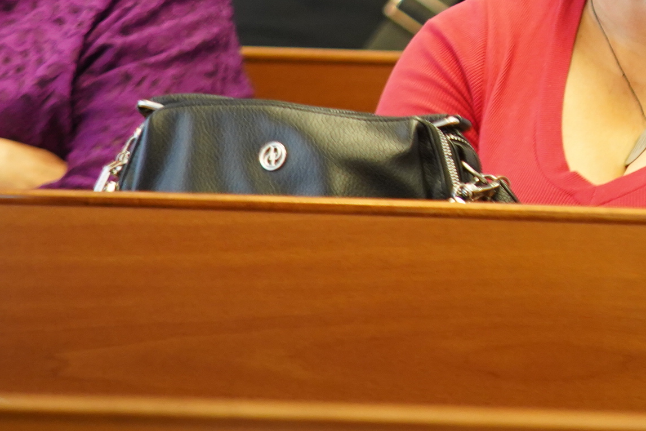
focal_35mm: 566
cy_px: -207
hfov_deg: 3.6
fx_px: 10157
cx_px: 703
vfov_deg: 2.4
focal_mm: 165
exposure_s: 1/200
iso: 2500
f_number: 3.5
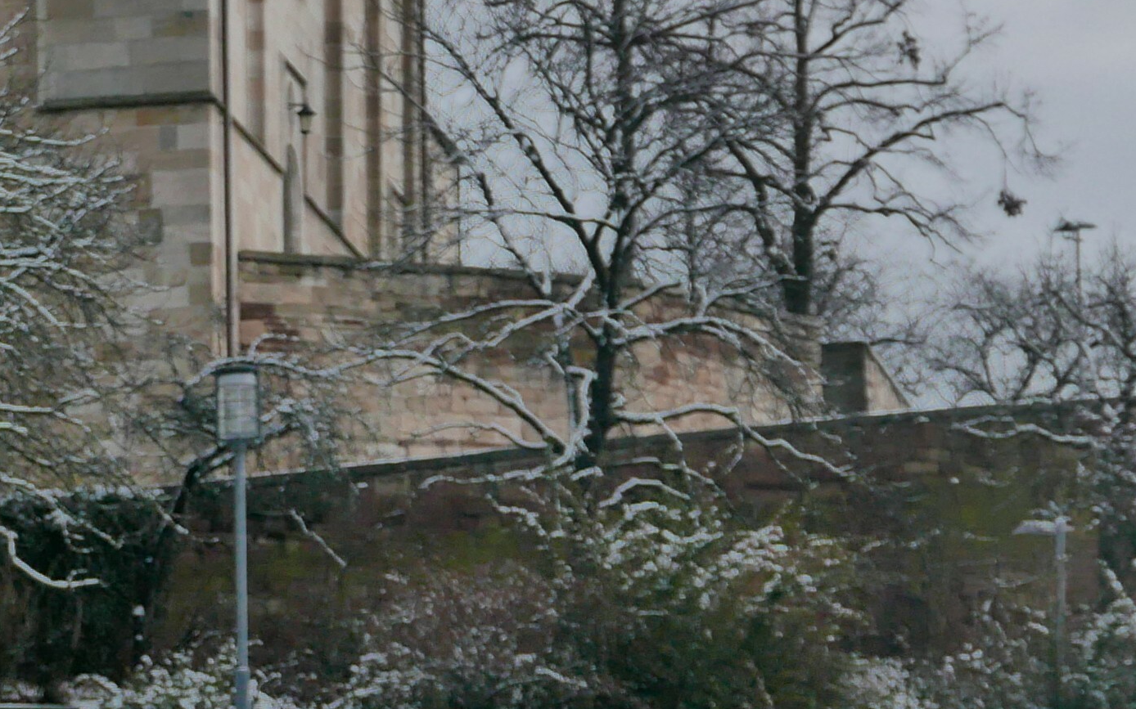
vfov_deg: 8.2
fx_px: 4860
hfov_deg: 12.8
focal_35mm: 157
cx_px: -414
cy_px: 979
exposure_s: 1/3200
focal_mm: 22.7
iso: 800
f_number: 3.2
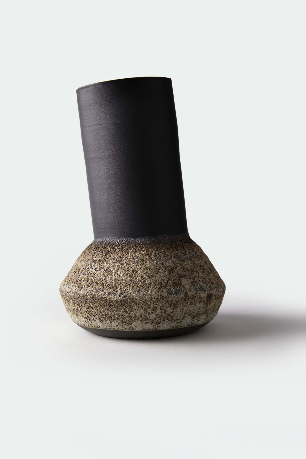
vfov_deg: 39.6
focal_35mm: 50
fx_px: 637
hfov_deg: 27.0
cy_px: 250
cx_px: 139
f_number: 5.6
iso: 100
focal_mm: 38
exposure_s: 1/60
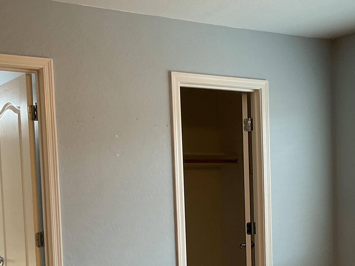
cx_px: 255
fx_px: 667
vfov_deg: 22.0
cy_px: 248
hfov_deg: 29.5
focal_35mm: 65
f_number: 1.8
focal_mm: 3
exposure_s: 1/60
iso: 50
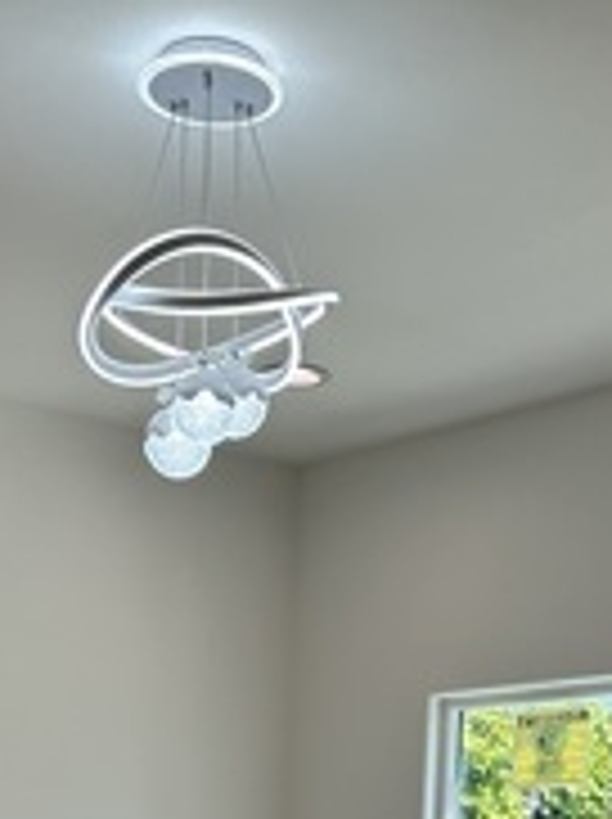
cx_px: 326
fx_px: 1559
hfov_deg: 22.2
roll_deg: -2.3
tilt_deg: -10.4
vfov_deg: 24.9
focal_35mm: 66
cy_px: 1107
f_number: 1.78
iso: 80
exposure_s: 1/611
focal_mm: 6.86
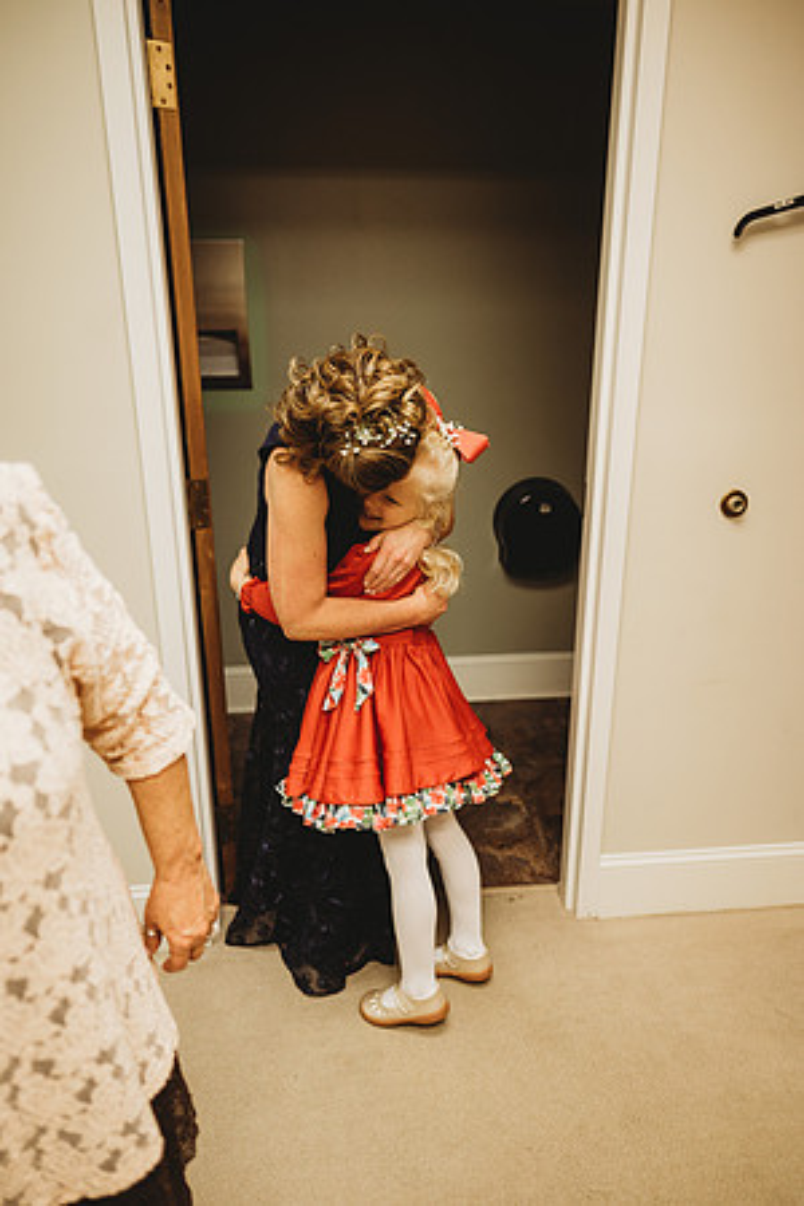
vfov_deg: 73.7
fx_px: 804
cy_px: 603
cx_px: 402
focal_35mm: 24
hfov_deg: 53.1
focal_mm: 24
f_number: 2.2
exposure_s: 1/125
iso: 800
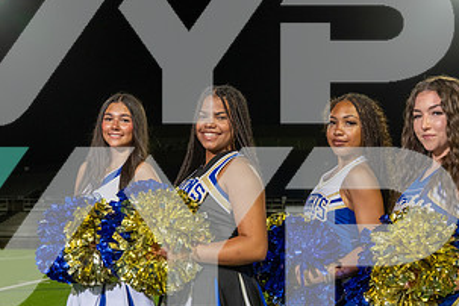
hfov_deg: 42.7
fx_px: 586
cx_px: 256
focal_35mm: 46
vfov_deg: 28.8
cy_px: 228
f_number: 4
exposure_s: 1/200
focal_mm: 24
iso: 1000
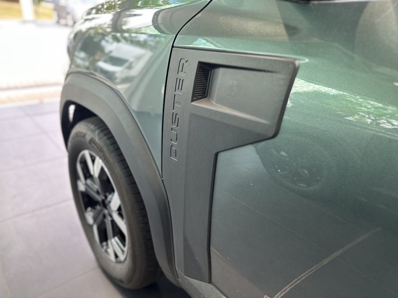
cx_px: 199
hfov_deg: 71.6
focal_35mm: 24
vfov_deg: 56.8
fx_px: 276
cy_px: 149
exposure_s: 1/121
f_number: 1.78
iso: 125
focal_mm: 6.86
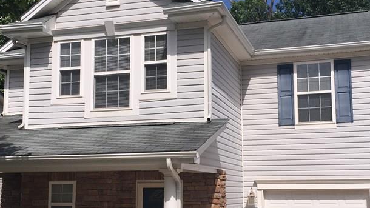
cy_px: 129
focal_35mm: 53
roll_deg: -1.3
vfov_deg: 22.6
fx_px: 520
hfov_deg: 39.2
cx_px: 180
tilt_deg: +6.7
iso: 40
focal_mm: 4.15
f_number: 2.2
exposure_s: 1/5650
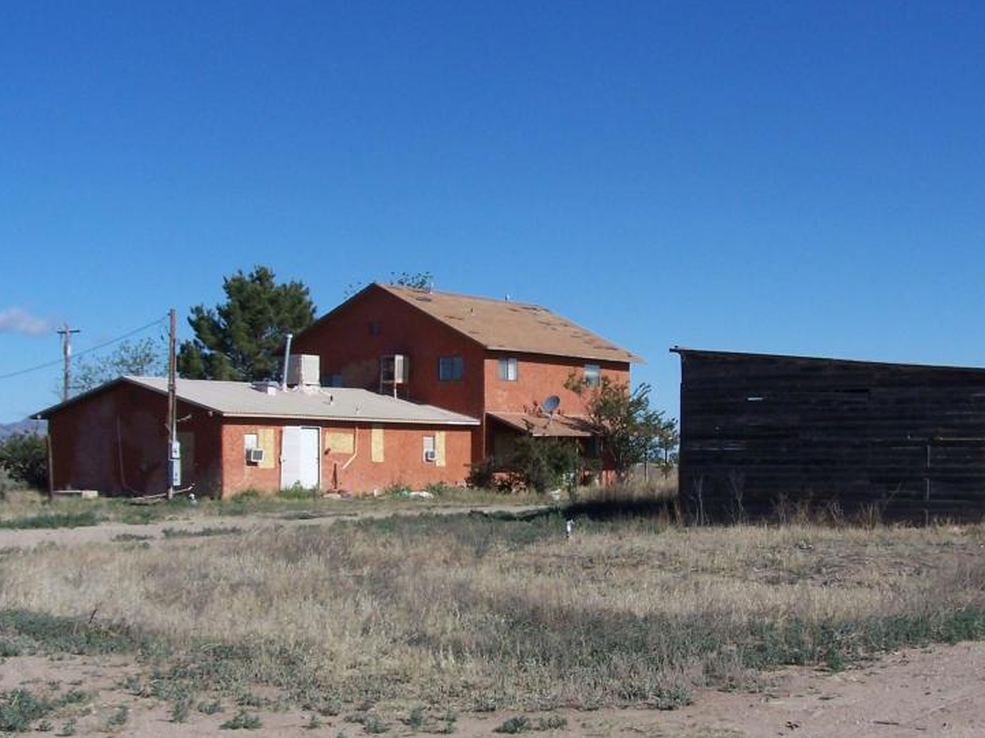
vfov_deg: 27.0
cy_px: 392
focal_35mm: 54
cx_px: 560
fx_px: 1536
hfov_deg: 35.5
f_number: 5.6
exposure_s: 1/500
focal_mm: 6.3
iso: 80
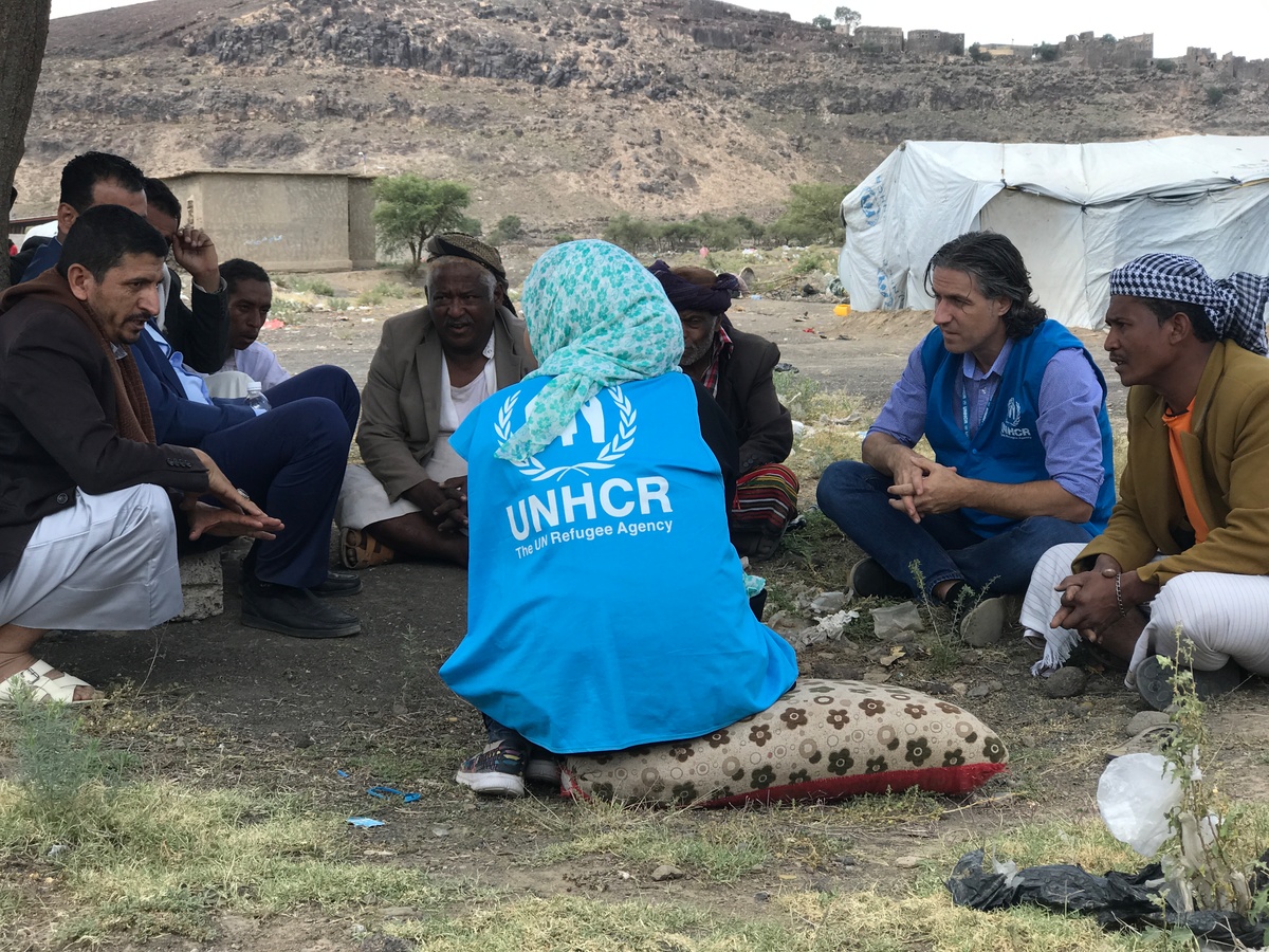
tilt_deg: -7.1
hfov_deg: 33.8
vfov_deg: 25.7
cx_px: 634
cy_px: 476
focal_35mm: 57
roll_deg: +0.0
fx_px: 2090
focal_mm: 6.6
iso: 20
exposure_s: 1/257
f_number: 2.8
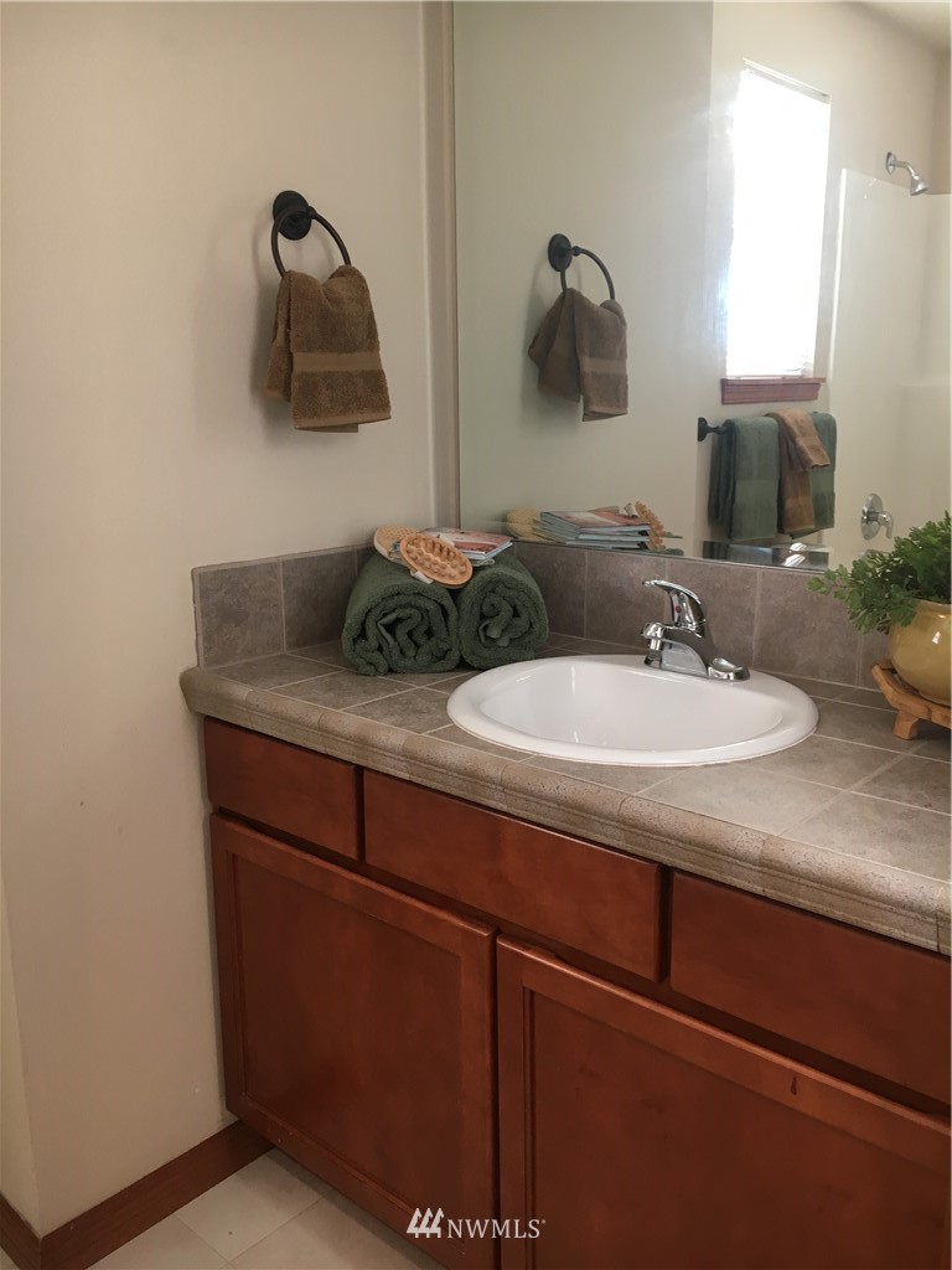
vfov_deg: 61.7
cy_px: 635
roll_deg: -0.2
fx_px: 1063
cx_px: 476
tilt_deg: -11.2
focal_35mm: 29
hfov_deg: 48.2
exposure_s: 1/33
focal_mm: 4.15
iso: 80
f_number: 2.2
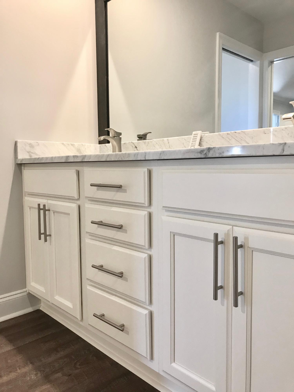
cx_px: 147
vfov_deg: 63.4
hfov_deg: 49.7
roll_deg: +0.1
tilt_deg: -3.8
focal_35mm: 28
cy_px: 196
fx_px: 317
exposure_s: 1/15
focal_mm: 3.99
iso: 40
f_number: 1.8
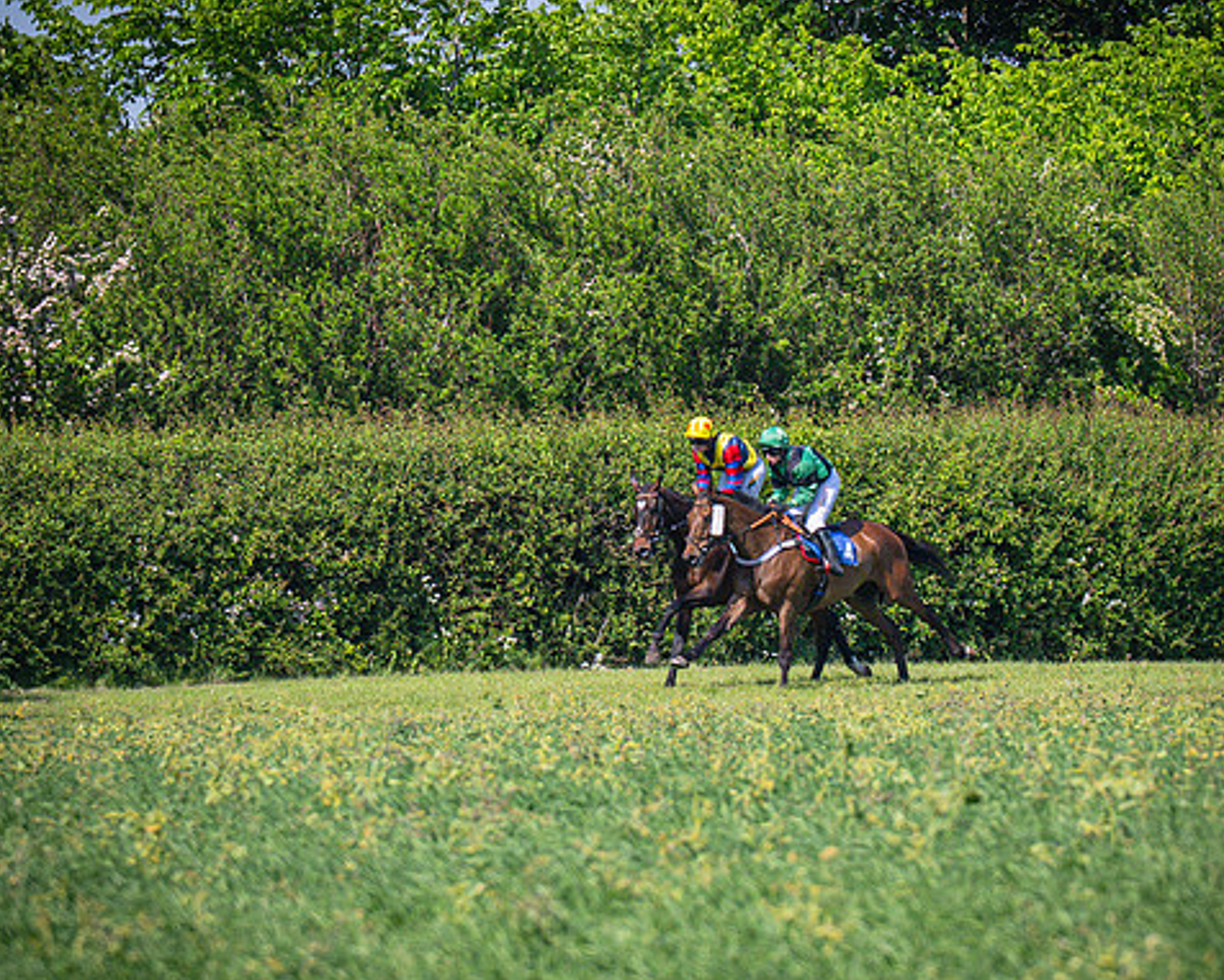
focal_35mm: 715
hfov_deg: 2.7
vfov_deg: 2.2
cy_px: 545
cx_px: 740
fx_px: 25907
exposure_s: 1/2000
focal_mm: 200
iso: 400
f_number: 5
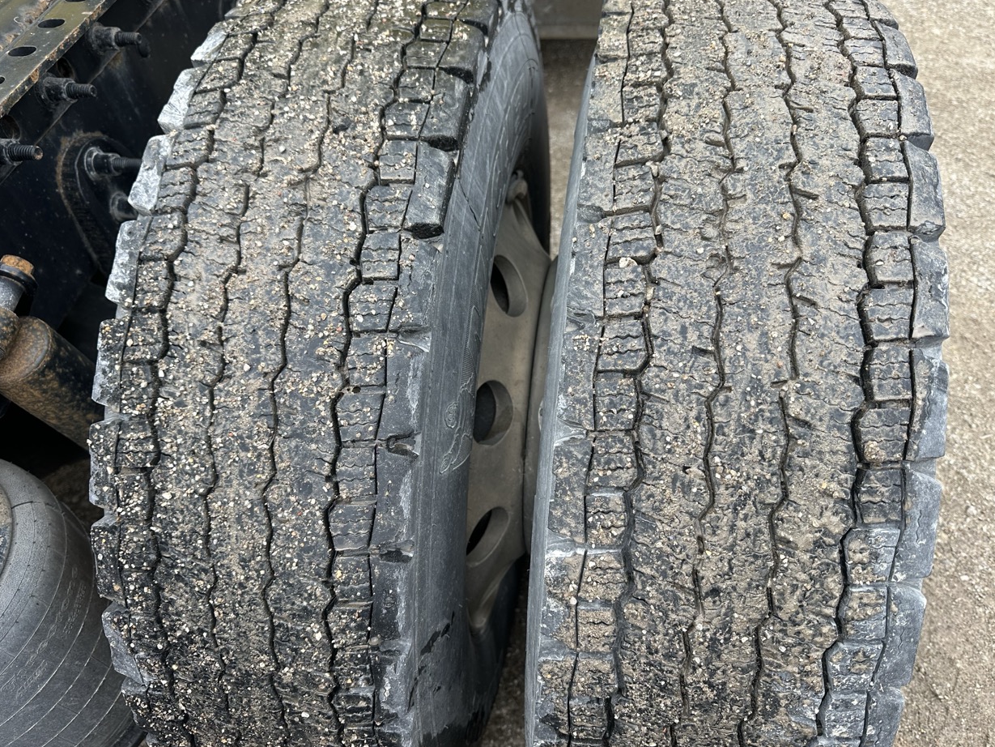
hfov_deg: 69.4
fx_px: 719
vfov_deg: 54.9
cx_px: 499
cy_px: 363
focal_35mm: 25
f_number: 1.78
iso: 80
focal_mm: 6.86
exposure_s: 1/386
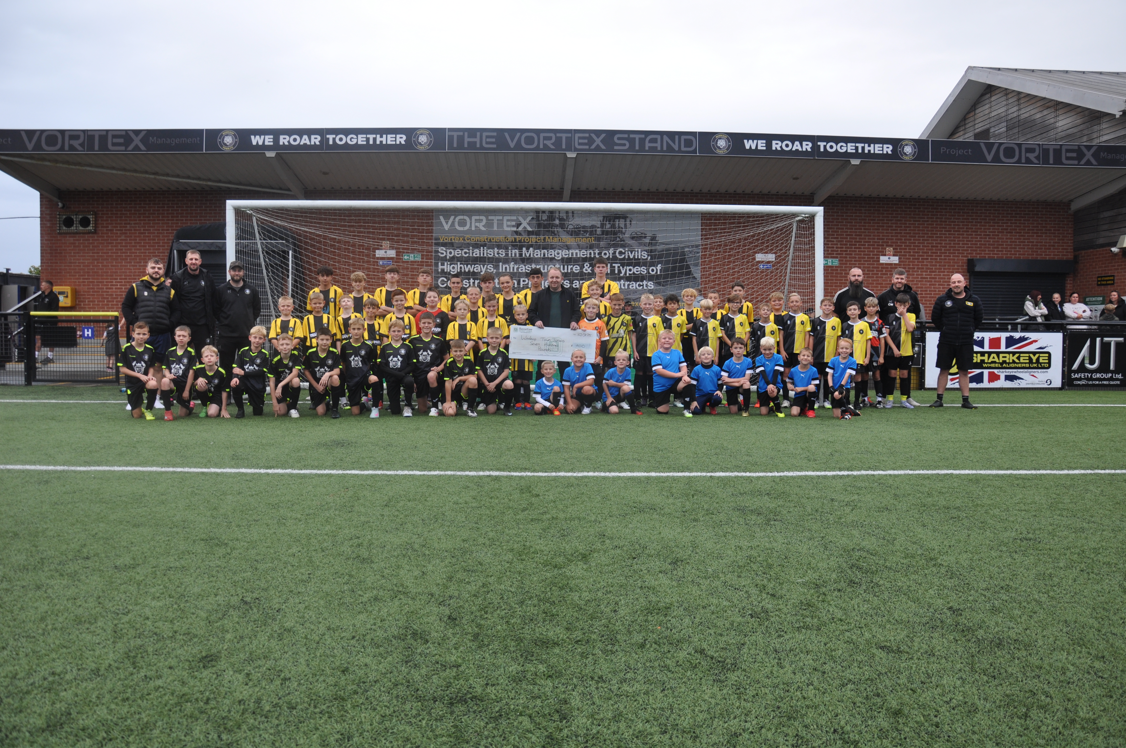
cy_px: 374
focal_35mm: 27
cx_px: 563
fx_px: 843
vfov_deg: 47.8
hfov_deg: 67.4
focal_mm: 18
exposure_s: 1/125
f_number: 5.6
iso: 220
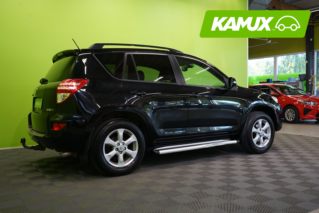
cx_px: 160
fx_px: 301
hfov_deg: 55.8
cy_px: 106
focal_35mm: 34
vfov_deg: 38.9
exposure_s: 1/30
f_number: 5.6
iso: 400
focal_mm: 34
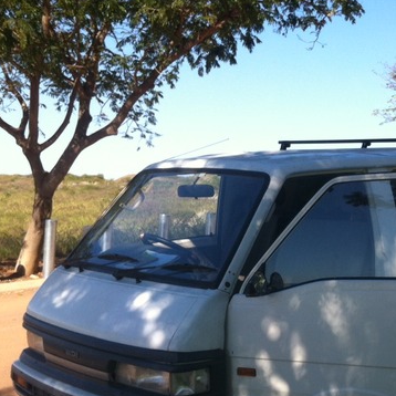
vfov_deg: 24.9
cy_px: 270
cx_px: 348
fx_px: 893
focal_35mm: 69
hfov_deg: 24.4
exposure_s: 1/670
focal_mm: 3.85
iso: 80
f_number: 2.8
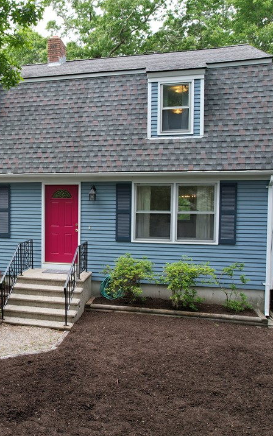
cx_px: 30
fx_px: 404
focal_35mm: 34
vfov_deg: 56.7
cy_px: 219
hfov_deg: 35.2
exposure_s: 1/320
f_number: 2.8
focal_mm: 8.38
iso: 130
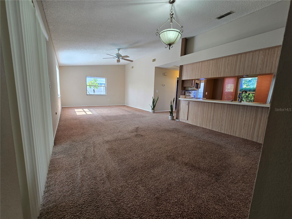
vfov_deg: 89.9
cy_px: 110
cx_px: 146
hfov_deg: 106.2
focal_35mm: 13
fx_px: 110
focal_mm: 2.2
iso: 80
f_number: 2.2
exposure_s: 1/60
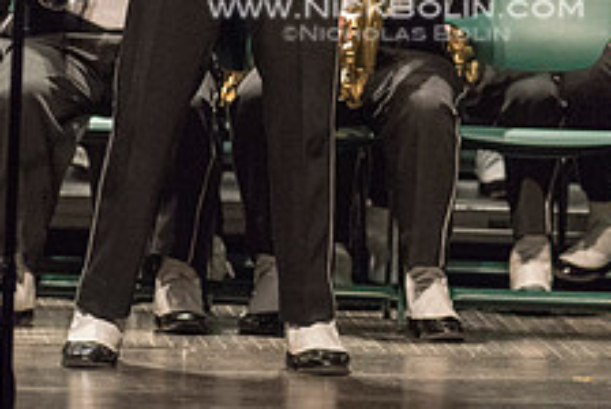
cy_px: -89
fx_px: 13188
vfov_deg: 1.8
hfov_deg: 2.7
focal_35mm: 776
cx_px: 396
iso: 4000
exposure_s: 1/500
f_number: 2.8
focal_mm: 300
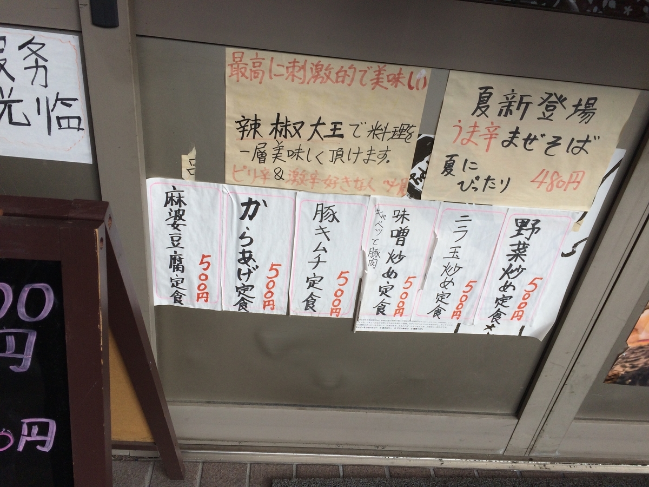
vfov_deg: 48.2
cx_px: 324
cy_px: 244
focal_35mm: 29
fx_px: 544
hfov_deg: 61.7
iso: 32
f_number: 2.2
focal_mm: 4.15
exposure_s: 1/912
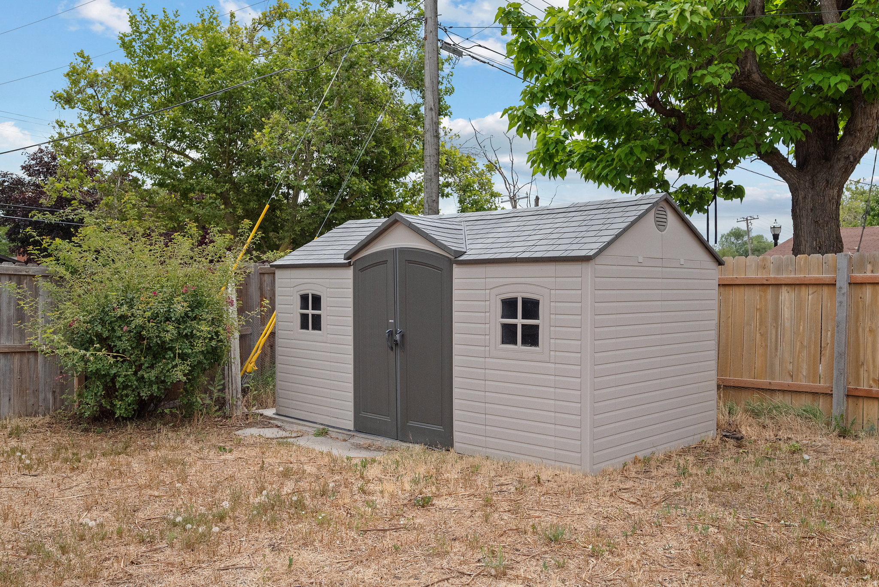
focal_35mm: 29
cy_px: 294
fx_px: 708
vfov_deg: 45.0
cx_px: 440
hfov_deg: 63.6
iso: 800
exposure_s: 1/640
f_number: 8
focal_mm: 29
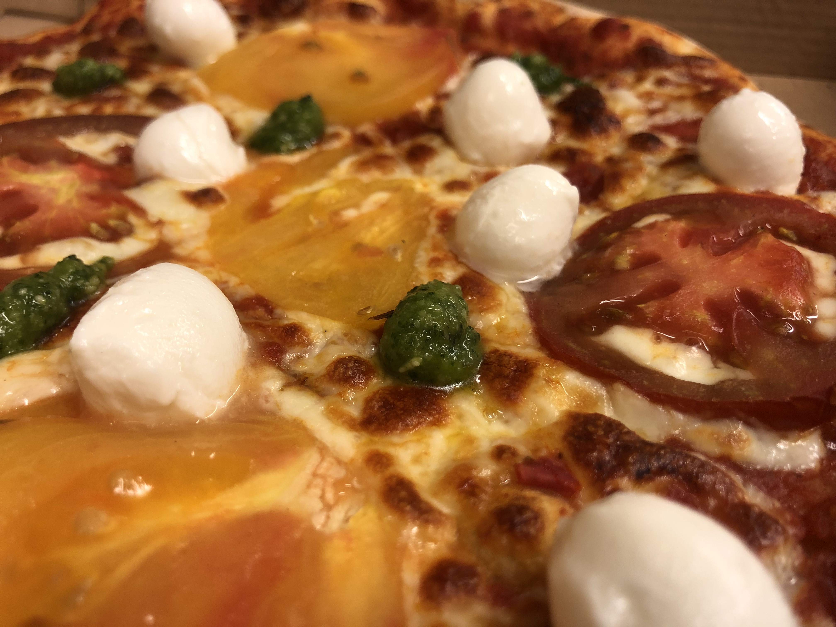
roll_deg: -3.8
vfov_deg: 49.7
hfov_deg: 63.4
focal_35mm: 28
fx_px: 676
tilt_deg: -37.0
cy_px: 314
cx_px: 418
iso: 32
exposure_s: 1/30
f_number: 1.8
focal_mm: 3.99
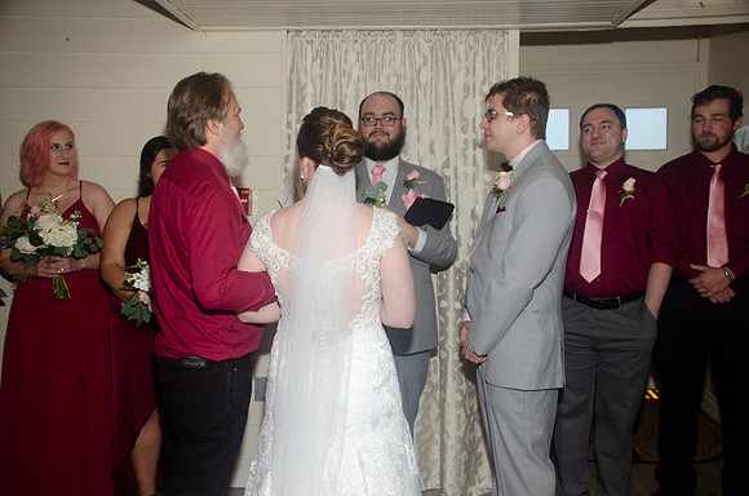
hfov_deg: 53.2
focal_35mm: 36
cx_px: 374
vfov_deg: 36.7
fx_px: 747
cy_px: 248
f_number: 3.8
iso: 400
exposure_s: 1/80
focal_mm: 24
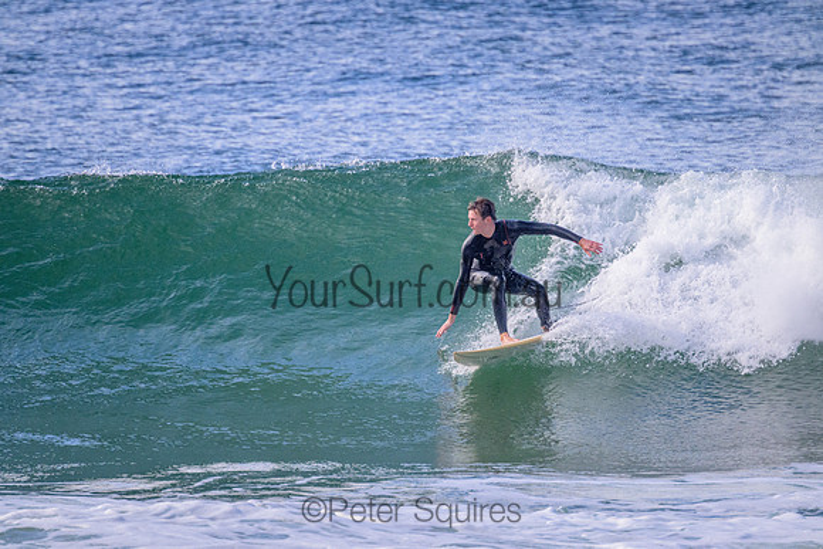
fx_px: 18292
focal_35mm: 800
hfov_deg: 2.6
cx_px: 412
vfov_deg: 1.7
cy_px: 274
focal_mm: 800
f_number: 11
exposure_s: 1/2000
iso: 2500
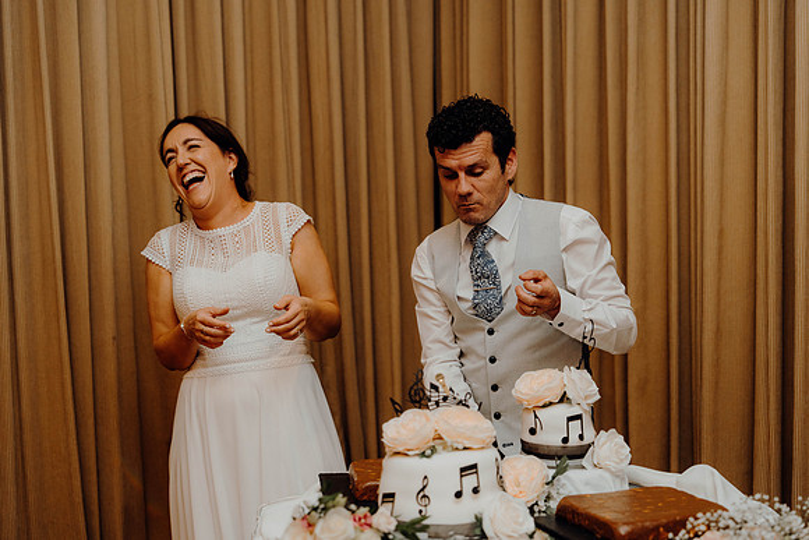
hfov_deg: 35.6
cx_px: 404
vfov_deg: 24.2
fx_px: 1259
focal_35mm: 56
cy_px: 270
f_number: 2.8
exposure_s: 1/200
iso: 1250
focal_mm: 56
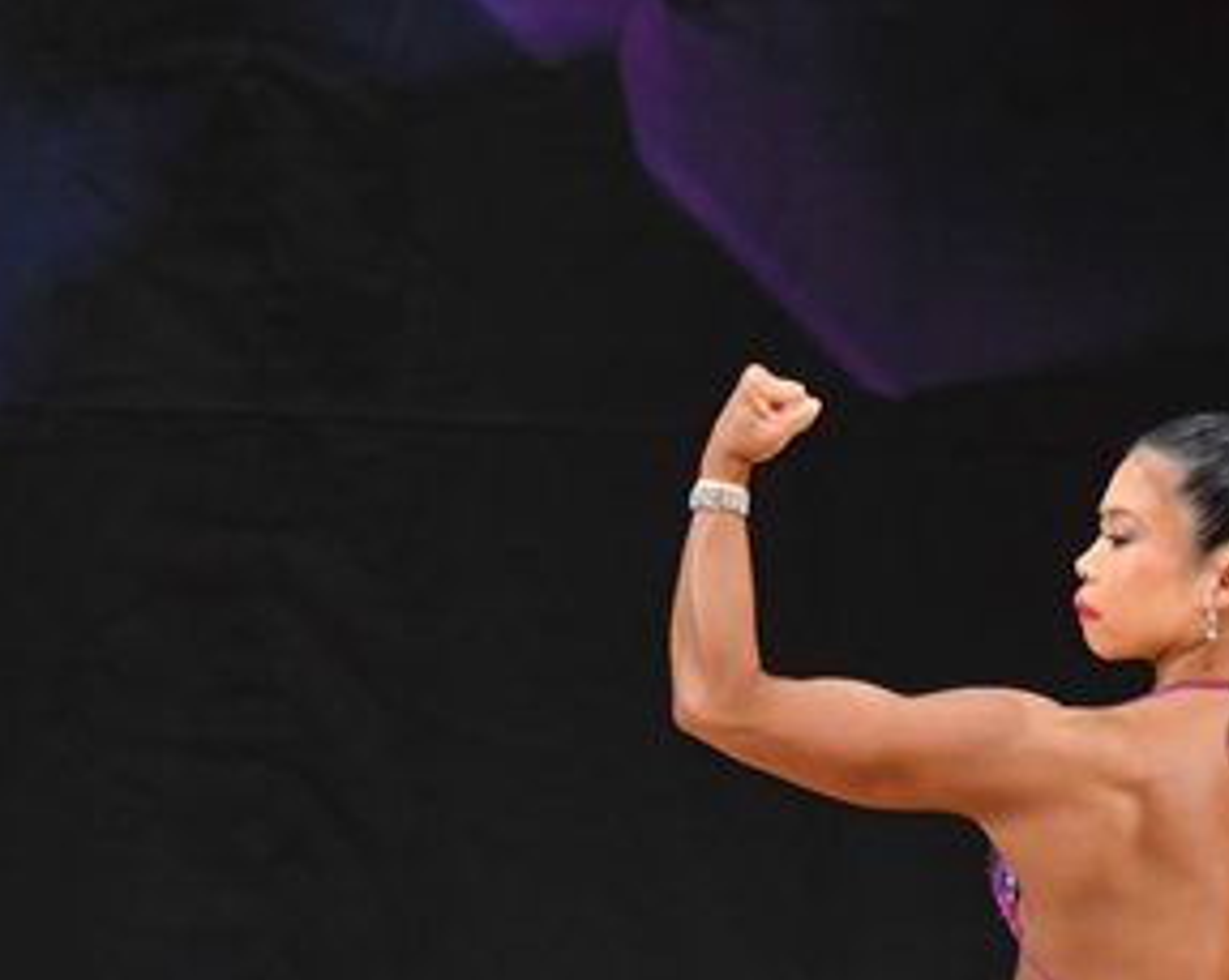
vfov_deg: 2.1
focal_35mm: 723
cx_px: 1342
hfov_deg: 2.7
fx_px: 26271
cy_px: 1027
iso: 2500
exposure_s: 1/400
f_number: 5.6
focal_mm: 190
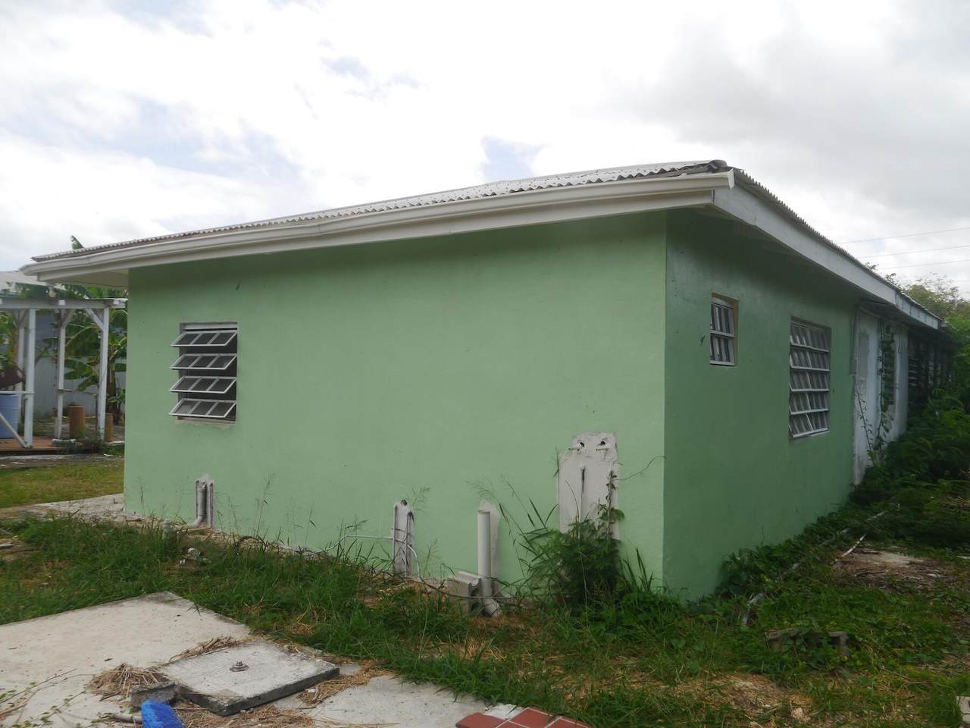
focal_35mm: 28
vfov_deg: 49.7
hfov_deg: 63.4
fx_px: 785
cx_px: 485
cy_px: 364
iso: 160
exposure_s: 1/400
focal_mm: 14
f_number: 6.3
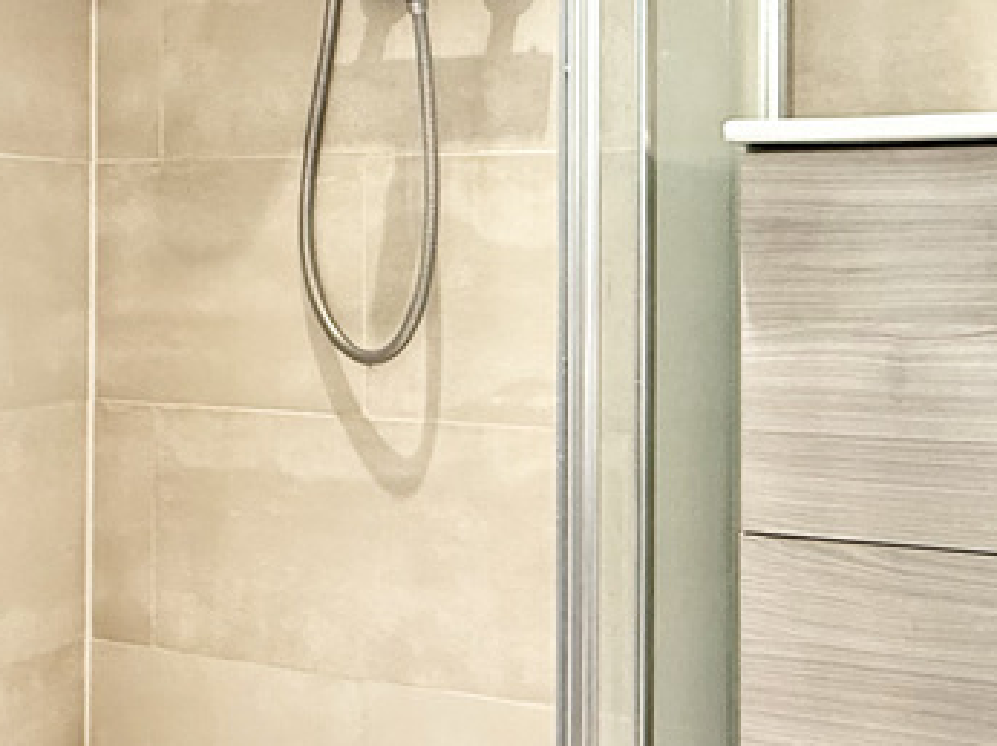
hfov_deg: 35.5
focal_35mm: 54
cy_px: 233
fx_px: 1554
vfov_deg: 26.8
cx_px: 425
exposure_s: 1/50
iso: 250
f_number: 2.2
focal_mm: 2.22
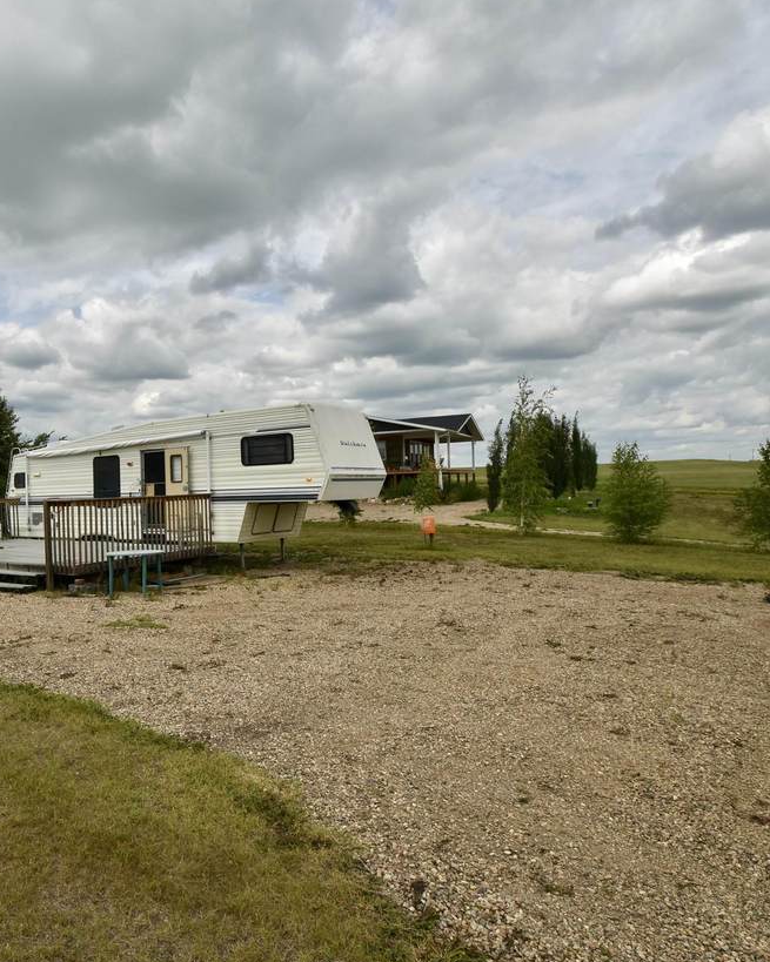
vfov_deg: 75.0
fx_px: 627
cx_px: 207
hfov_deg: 60.2
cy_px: 472
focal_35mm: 22
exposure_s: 1/200
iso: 100
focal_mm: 10
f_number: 13
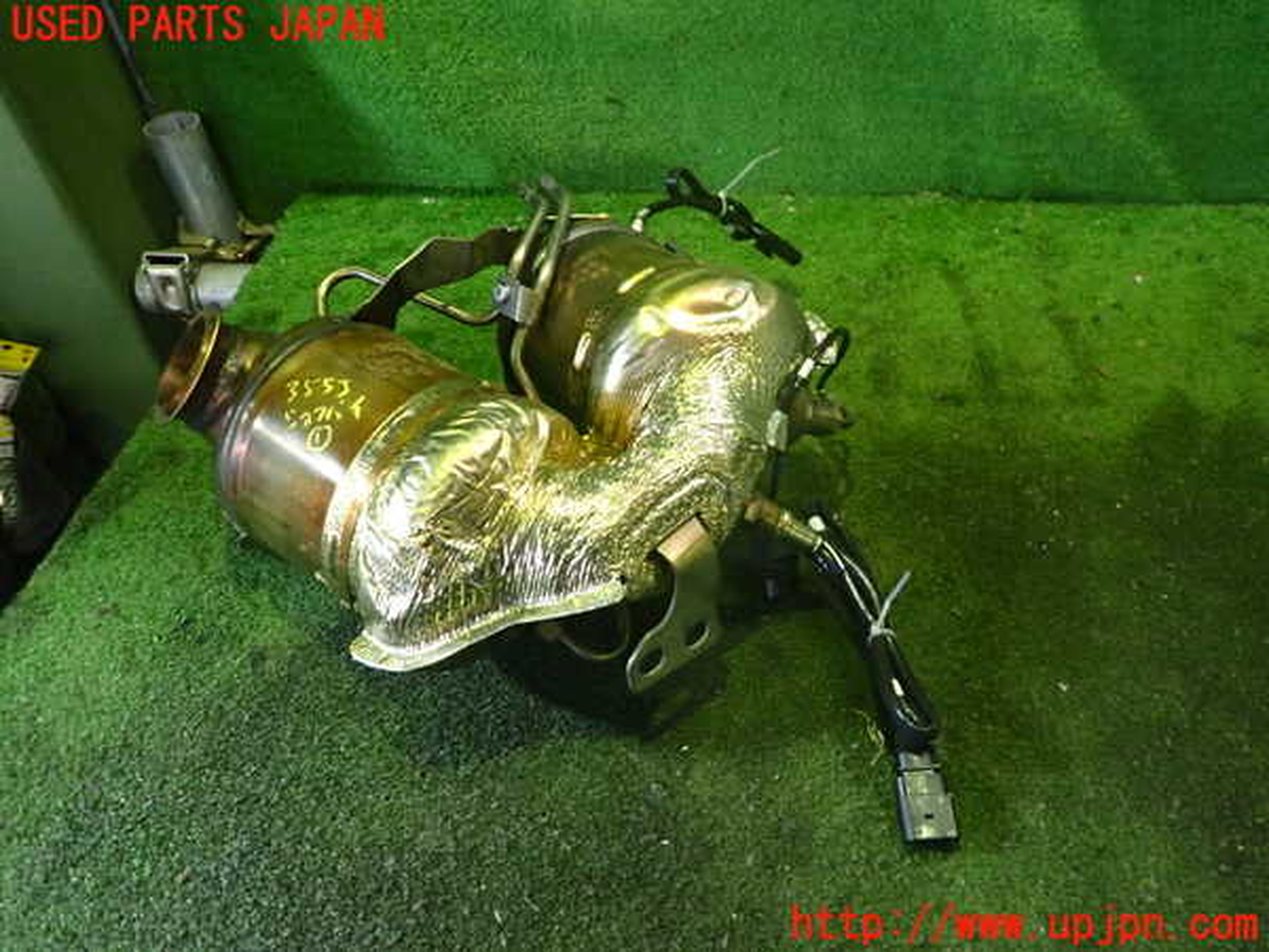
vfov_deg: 54.9
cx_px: 634
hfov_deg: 69.4
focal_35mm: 25
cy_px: 476
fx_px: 916
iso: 800
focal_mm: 4.5
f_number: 2
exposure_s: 1/60
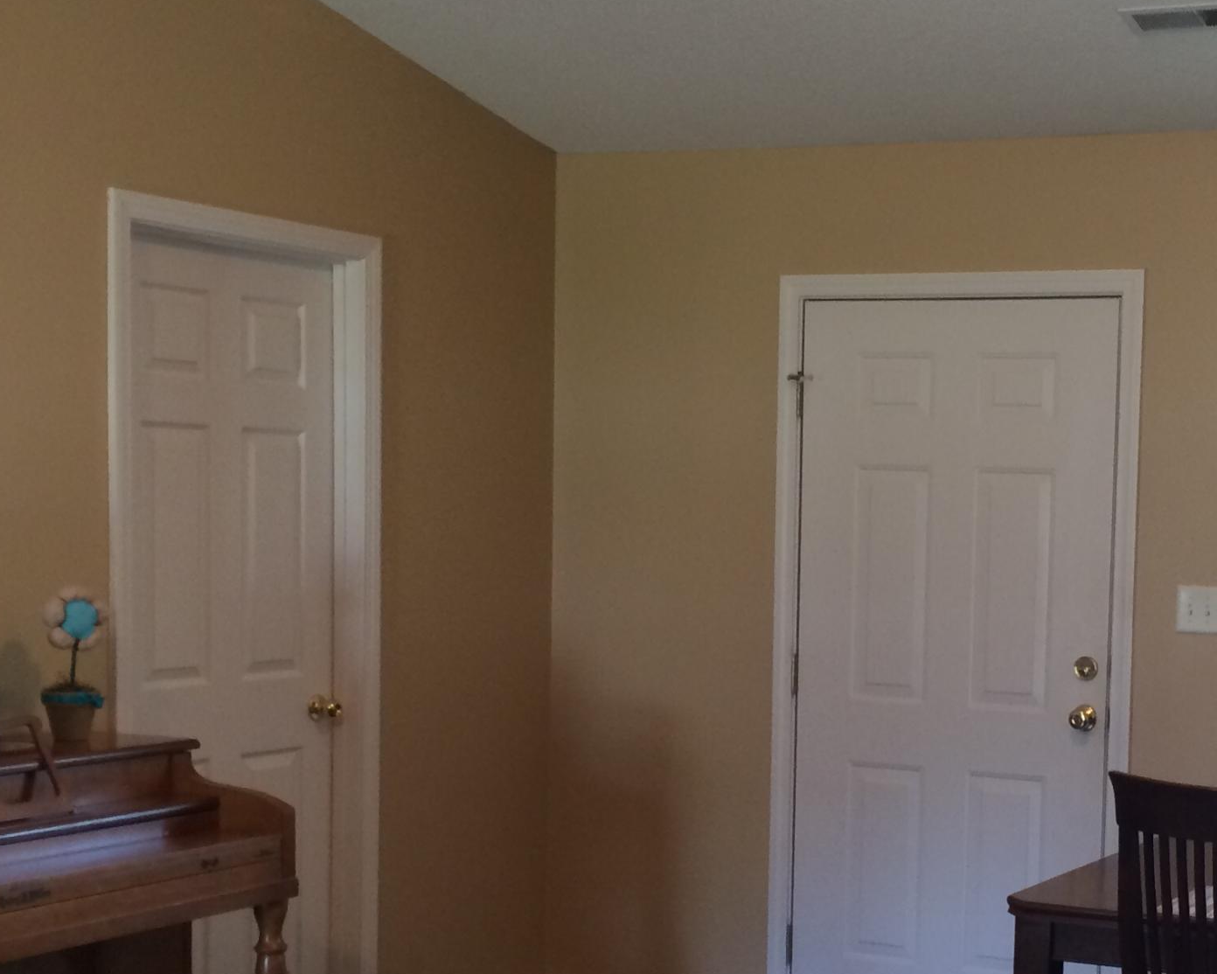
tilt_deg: -4.0
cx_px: 955
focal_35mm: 61
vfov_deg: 24.8
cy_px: 698
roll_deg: -2.1
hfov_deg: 30.3
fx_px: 2197
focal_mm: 4.15
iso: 100
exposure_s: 1/30
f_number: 2.2
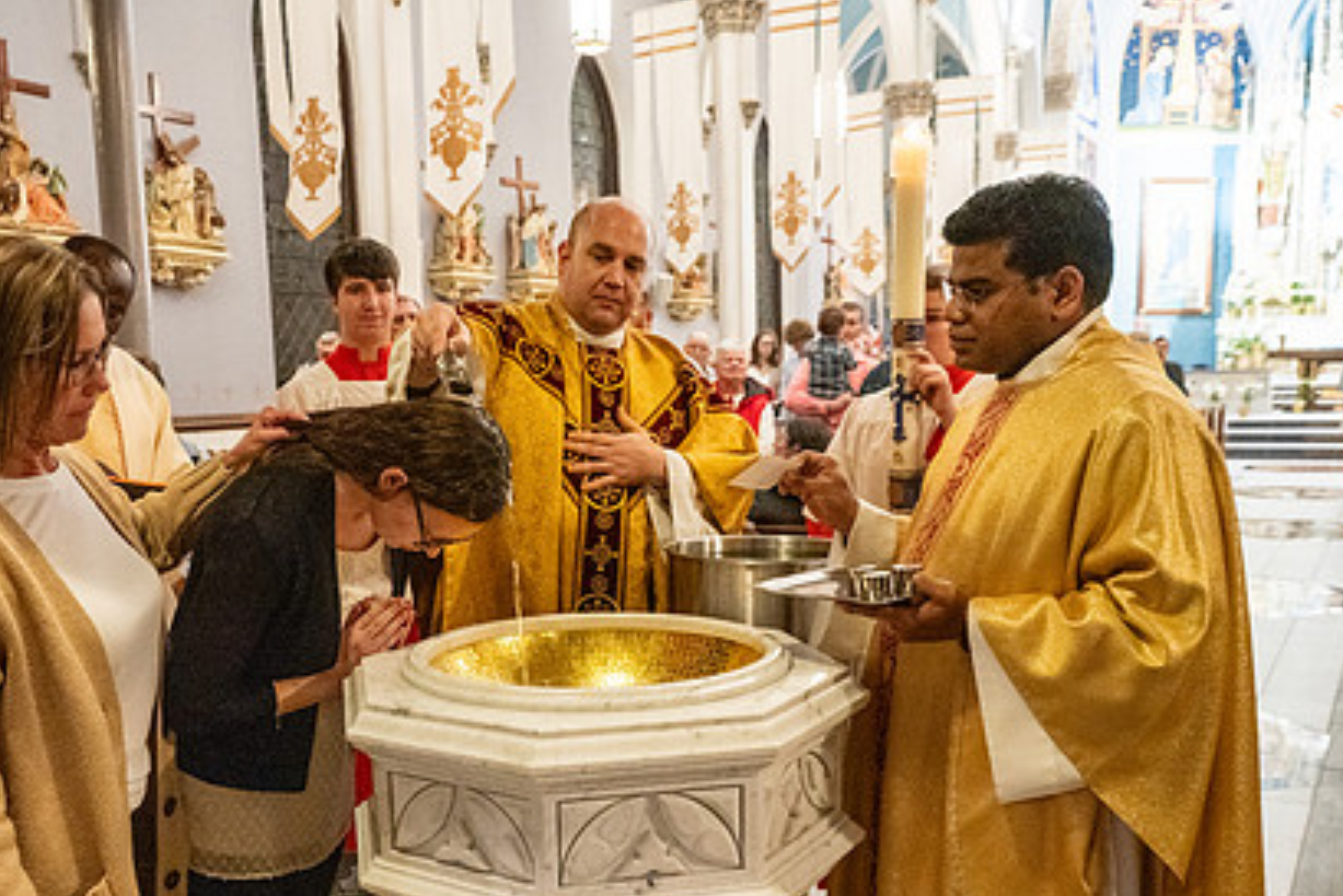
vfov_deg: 38.6
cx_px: 575
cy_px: 576
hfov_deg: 55.6
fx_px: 1269
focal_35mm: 34
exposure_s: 1/60
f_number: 4.5
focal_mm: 24
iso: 5000
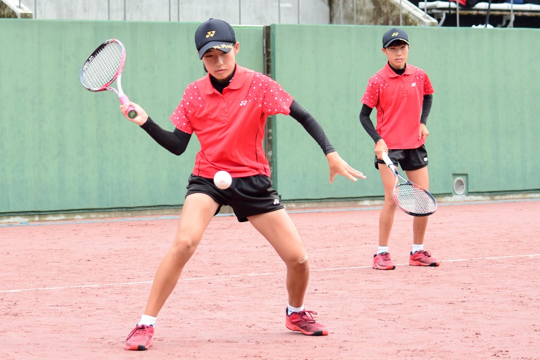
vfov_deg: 14.7
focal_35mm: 93
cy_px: 180
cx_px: 270
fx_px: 1394
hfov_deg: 21.9
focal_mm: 62
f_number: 4.5
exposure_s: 1/1250
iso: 500
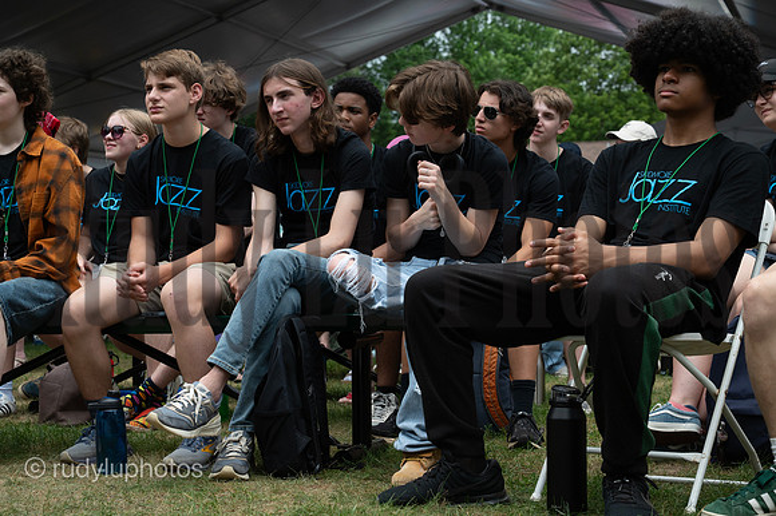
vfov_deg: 19.4
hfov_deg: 28.9
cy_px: 258
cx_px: 388
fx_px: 1508
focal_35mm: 70
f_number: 7.1
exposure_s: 1/1600
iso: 800
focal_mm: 70
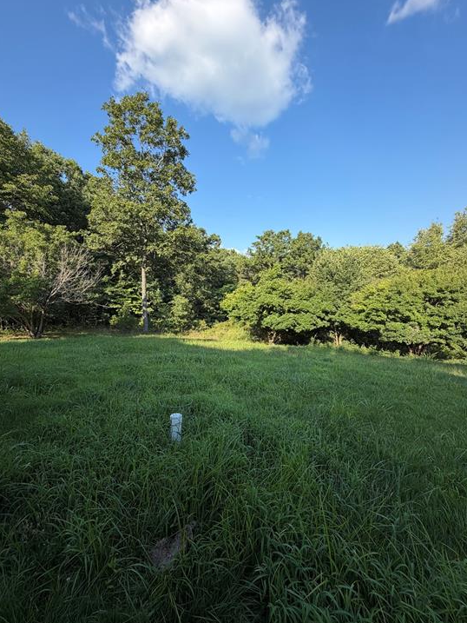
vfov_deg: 98.2
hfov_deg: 81.8
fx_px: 270
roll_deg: +0.6
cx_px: 233
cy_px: 316
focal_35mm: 15
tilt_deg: -5.4
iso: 40
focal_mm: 2.22
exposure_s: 1/638
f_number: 2.2
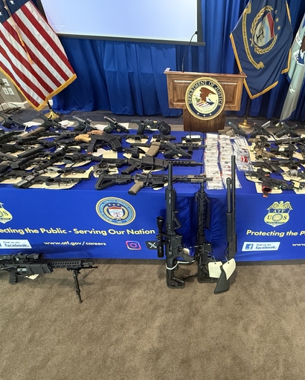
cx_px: 213
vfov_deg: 83.2
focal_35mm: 19
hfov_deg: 68.1
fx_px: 214
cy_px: 197
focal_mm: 2.22
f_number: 2.2
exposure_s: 1/60
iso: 500
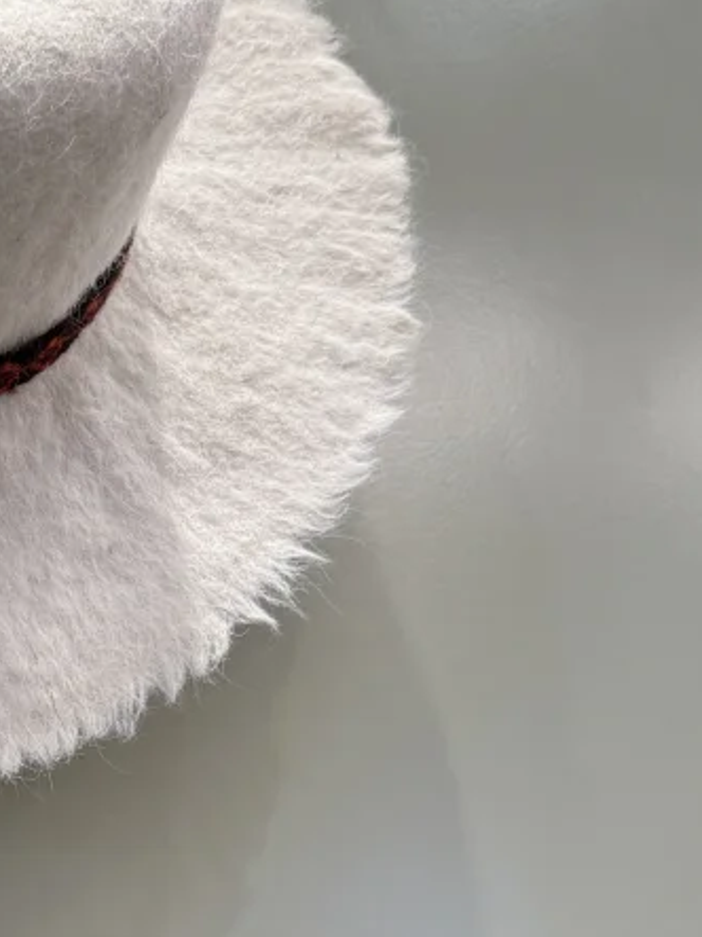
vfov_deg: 24.1
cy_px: 895
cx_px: -123
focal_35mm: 78
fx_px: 2110
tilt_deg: +7.2
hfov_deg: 18.0
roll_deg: +3.5
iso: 80
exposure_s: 1/100
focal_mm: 6.76
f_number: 1.78
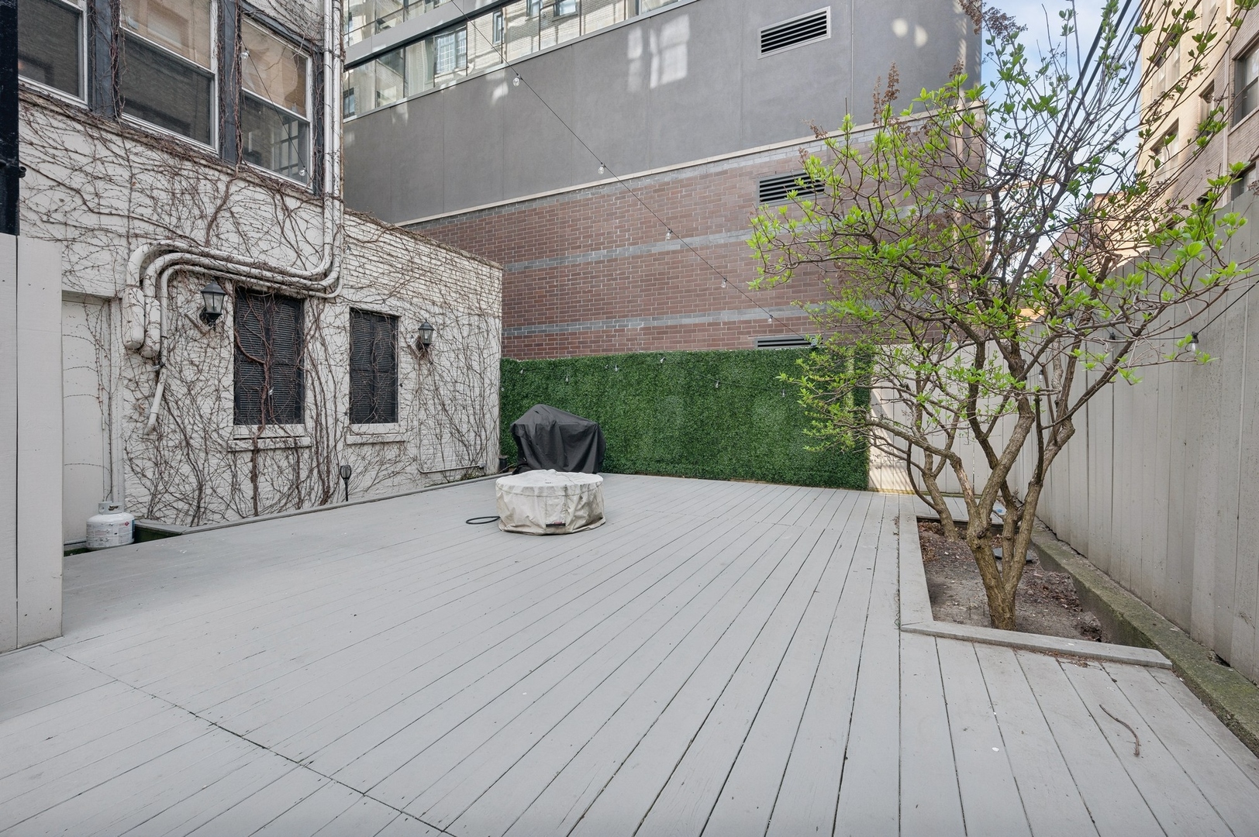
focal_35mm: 16
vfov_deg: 75.4
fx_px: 542
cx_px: 630
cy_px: 418
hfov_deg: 98.6
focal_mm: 15.5
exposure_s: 1/10
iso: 100
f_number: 10
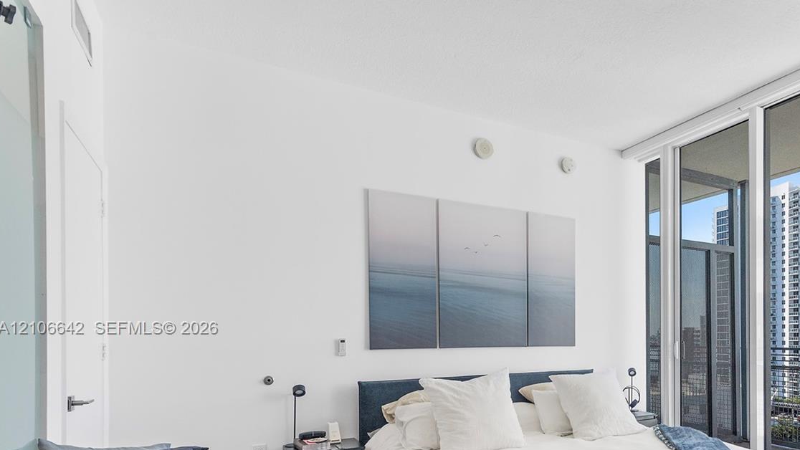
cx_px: 568
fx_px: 509
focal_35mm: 24
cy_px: 329
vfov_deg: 46.2
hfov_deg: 72.6
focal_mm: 16
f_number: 8
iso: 1600
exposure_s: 1/160
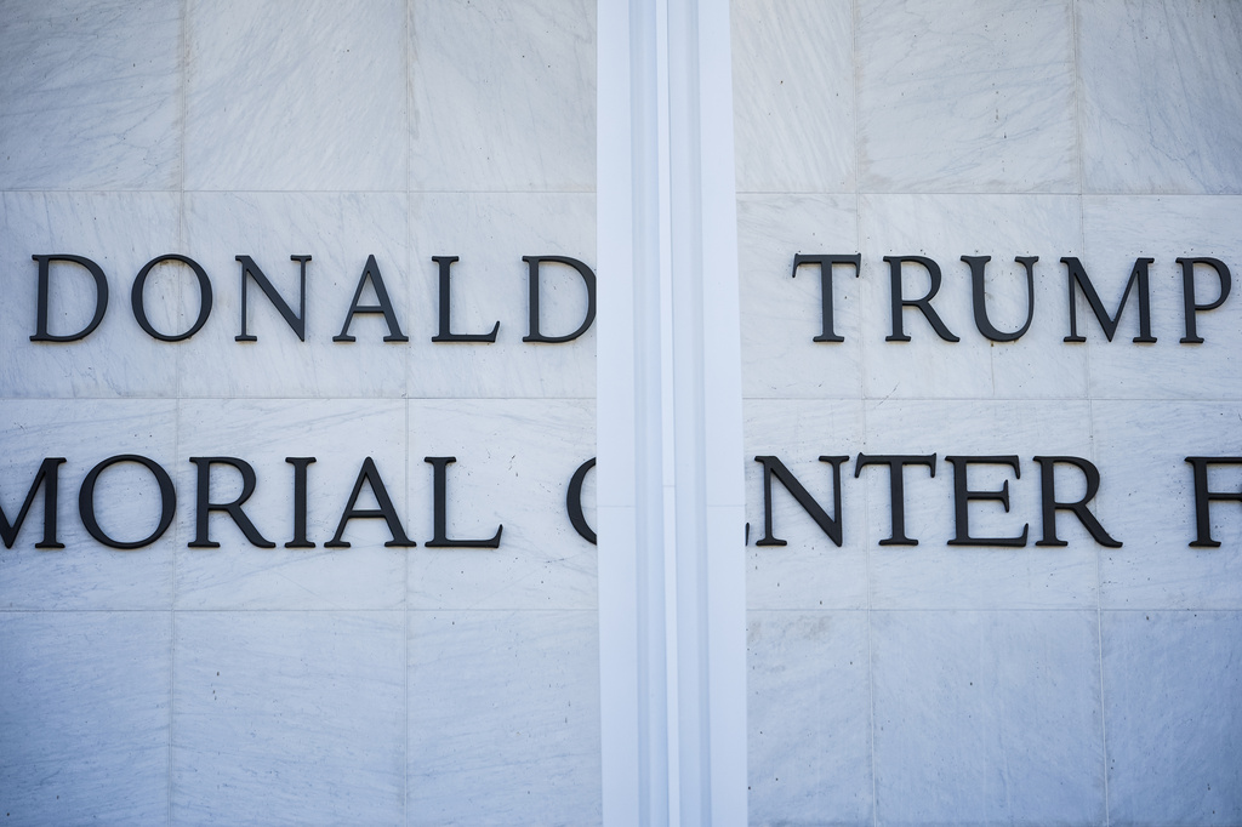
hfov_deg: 14.6
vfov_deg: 9.7
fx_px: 4863
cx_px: 621
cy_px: 414
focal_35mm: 141
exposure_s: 1/4000
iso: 125
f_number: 2
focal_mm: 141
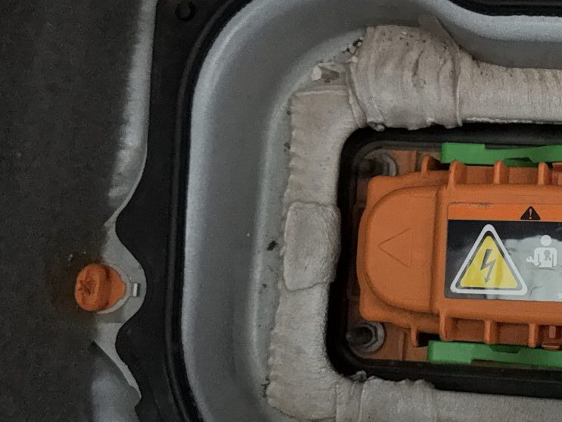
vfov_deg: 23.6
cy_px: 234
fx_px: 1006
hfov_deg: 29.3
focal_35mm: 62
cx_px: 551
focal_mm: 6.76
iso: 1600
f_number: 1.78
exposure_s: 1/30
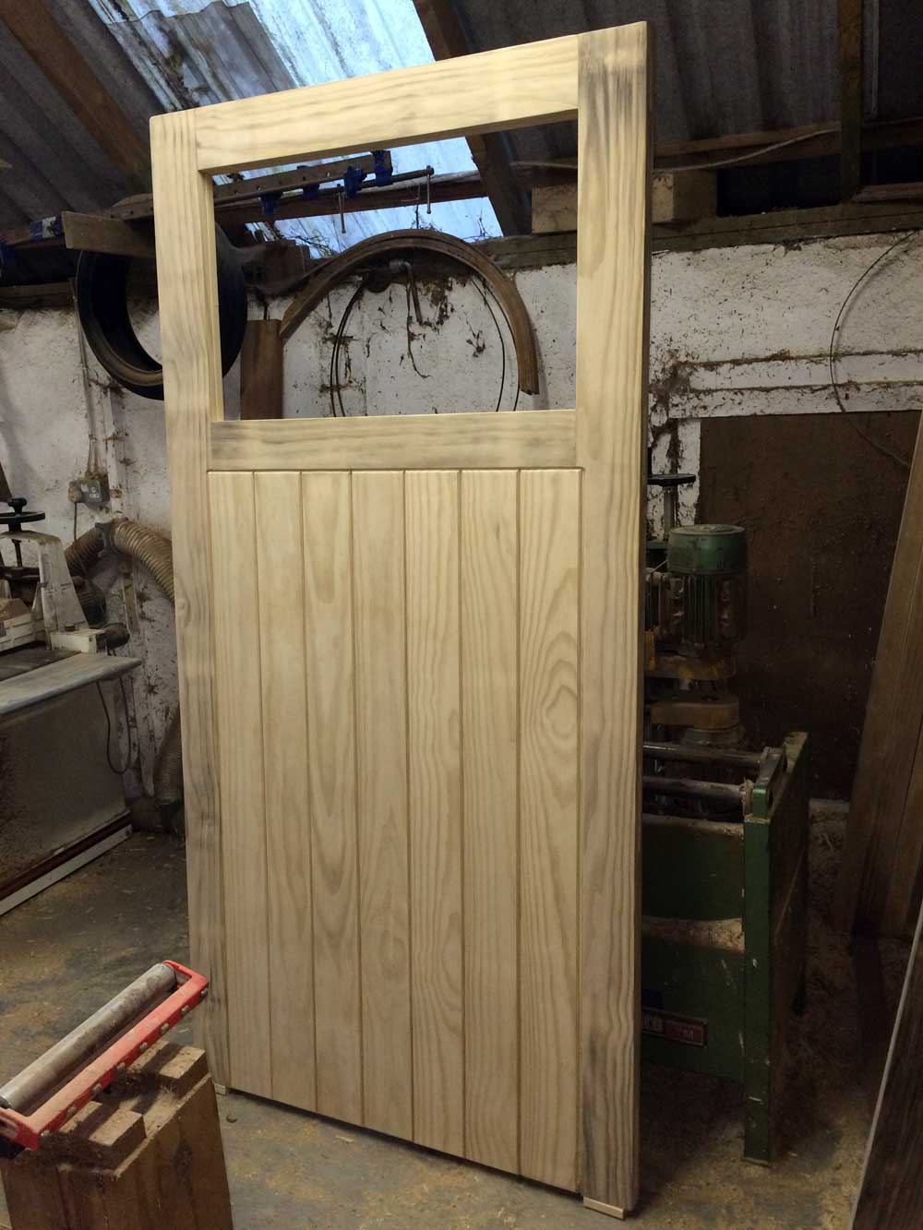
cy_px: 615
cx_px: 462
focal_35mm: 29
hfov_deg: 48.2
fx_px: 1031
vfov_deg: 61.7
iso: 125
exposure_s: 1/33
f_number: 2.2
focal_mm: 4.15
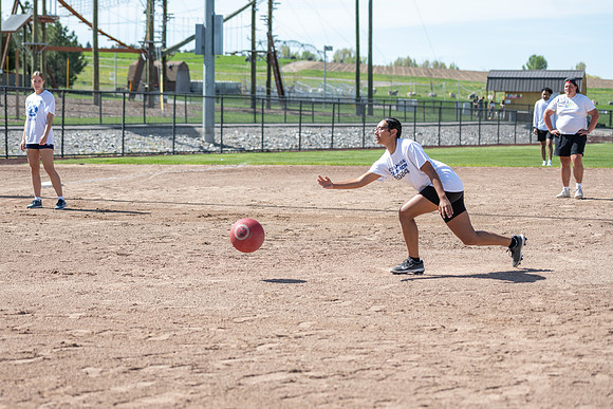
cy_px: 197
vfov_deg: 15.8
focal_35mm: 87
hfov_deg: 23.4
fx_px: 1475
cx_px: 249
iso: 80
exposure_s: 1/1250
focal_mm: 70
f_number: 2.8
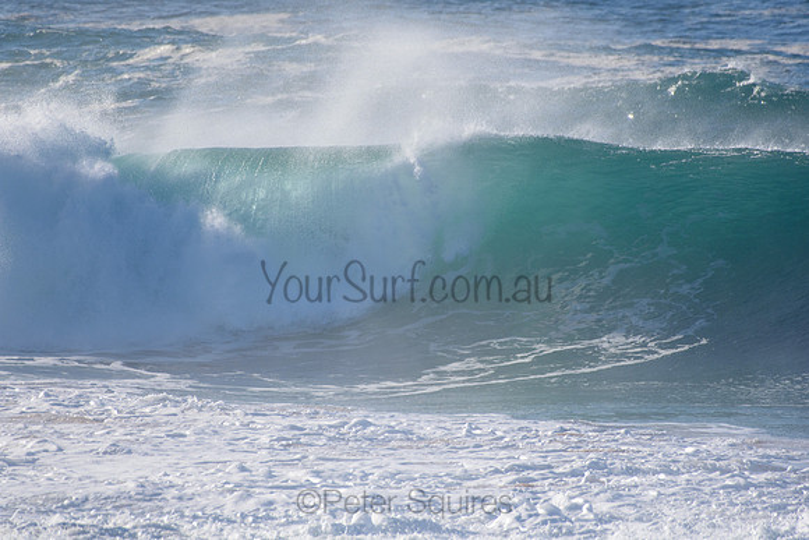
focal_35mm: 750
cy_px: 270
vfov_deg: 1.8
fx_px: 16857
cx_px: 404
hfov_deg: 2.7
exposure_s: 1/2000
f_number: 5.6
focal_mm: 500
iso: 320
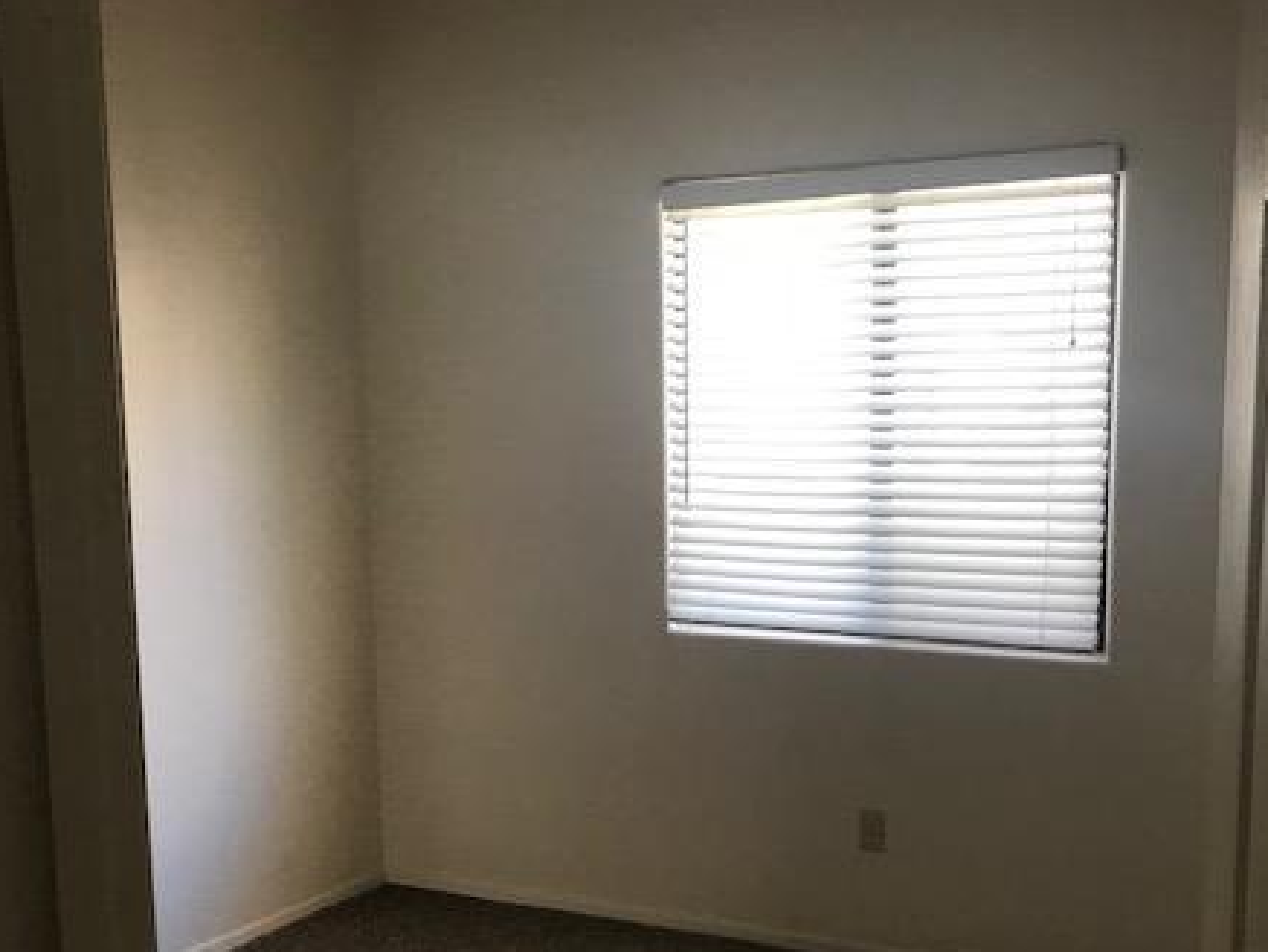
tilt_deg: -7.7
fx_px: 1502
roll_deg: +0.6
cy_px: 636
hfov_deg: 45.5
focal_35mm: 41
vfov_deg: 34.8
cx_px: 772
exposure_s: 1/30
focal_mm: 3.99
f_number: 1.8
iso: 25
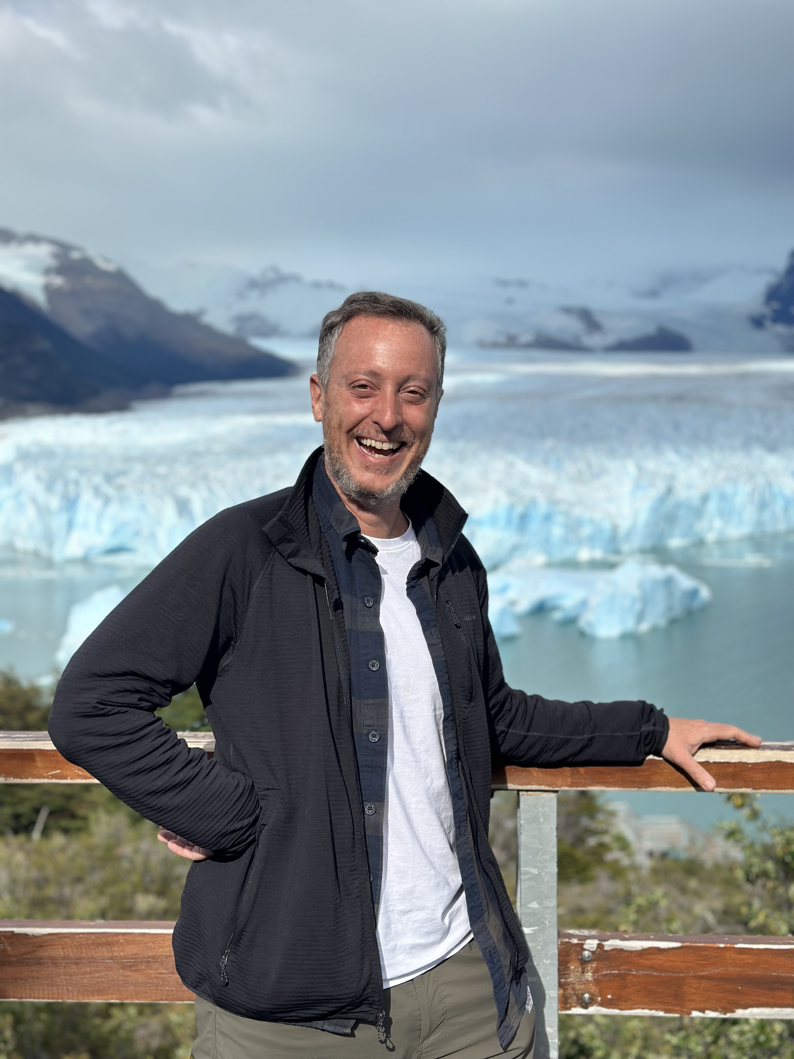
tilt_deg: -2.8
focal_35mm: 48
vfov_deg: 39.7
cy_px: 530
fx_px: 1468
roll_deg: +1.3
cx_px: 397
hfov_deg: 30.3
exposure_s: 1/10870
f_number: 1.78
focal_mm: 6.86
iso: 100
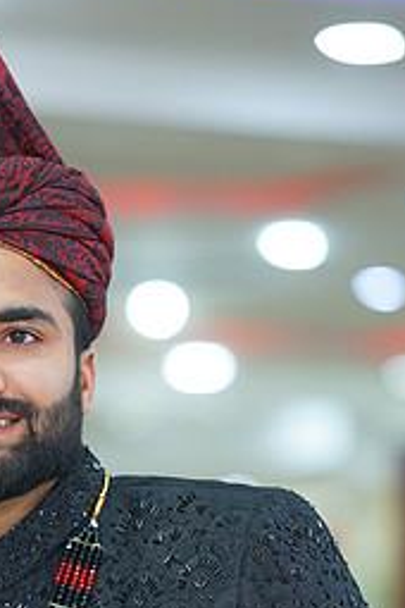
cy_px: 665
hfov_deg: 7.1
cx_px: 27
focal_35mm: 193
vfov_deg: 10.5
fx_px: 3257
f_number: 2
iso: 400
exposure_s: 1/160
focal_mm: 85
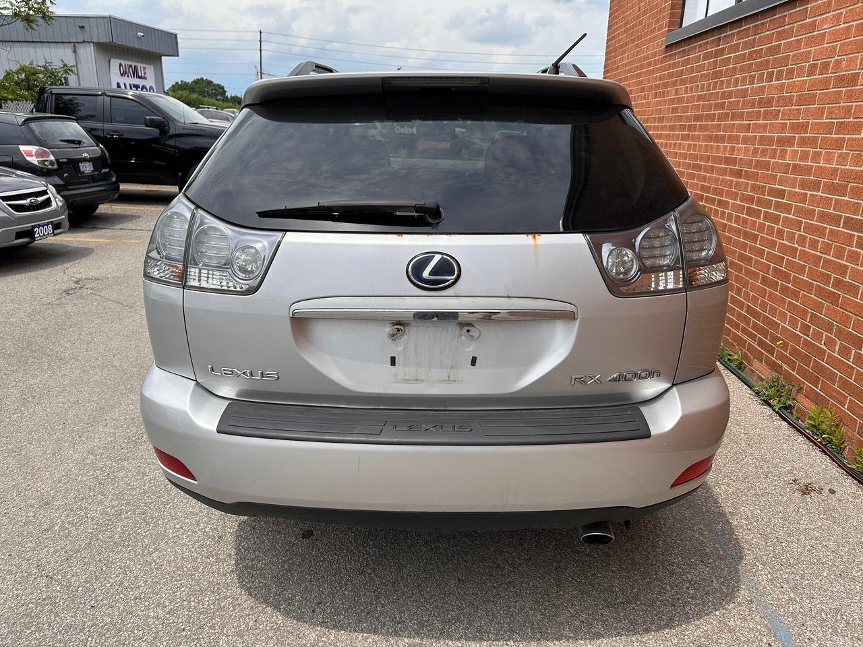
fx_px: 598
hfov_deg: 71.6
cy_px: 324
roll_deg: -0.6
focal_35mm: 24
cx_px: 432
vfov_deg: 56.8
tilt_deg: -17.4
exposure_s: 1/4184
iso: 80
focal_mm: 6.86
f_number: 1.78
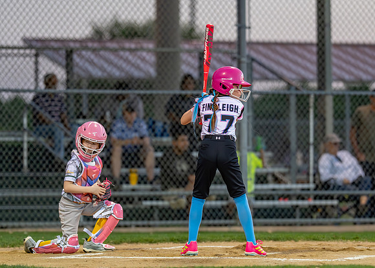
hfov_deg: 7.3
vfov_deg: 5.2
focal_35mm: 276
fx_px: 2943
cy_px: 151
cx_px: 216
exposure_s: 1/1250
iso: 2000
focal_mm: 135
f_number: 2
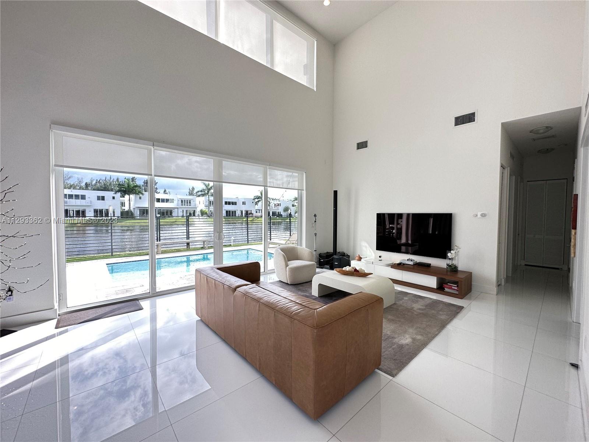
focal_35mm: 14
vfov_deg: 85.7
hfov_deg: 102.1
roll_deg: -0.3
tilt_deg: -3.5
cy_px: 221
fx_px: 238
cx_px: 294
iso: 125
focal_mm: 2.22
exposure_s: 1/120
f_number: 2.2
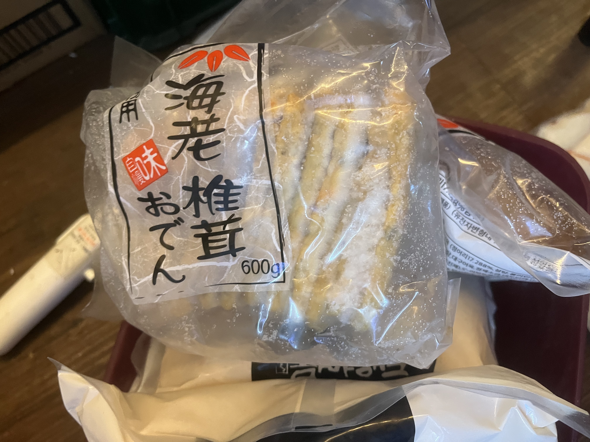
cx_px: 295
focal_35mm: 26
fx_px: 443
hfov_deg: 67.3
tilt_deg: -74.2
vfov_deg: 53.1
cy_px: 221
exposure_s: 1/40
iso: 640
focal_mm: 5.1
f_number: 1.6
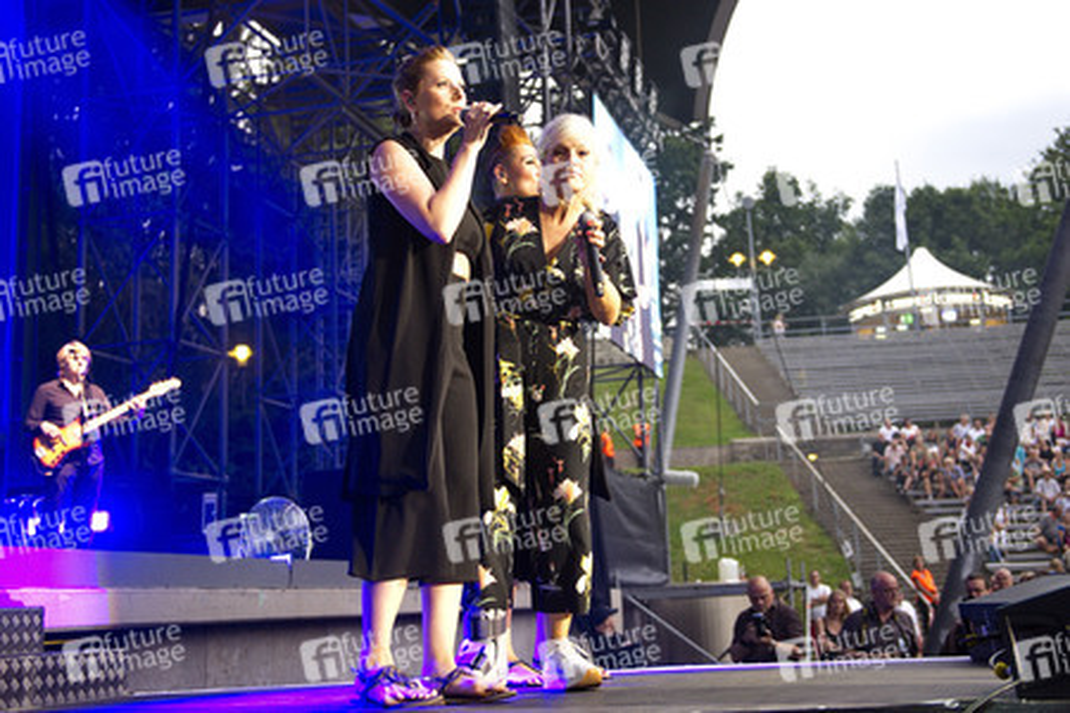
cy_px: 356
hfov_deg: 50.7
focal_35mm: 38
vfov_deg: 35.1
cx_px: 535
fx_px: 1129
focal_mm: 38
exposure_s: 1/160
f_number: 2.8
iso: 1600
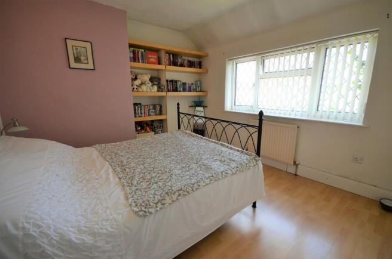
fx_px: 163
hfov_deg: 100.5
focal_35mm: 15
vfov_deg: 77.0
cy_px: 130
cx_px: 196
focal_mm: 10
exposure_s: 1/125
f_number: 5.6
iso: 400
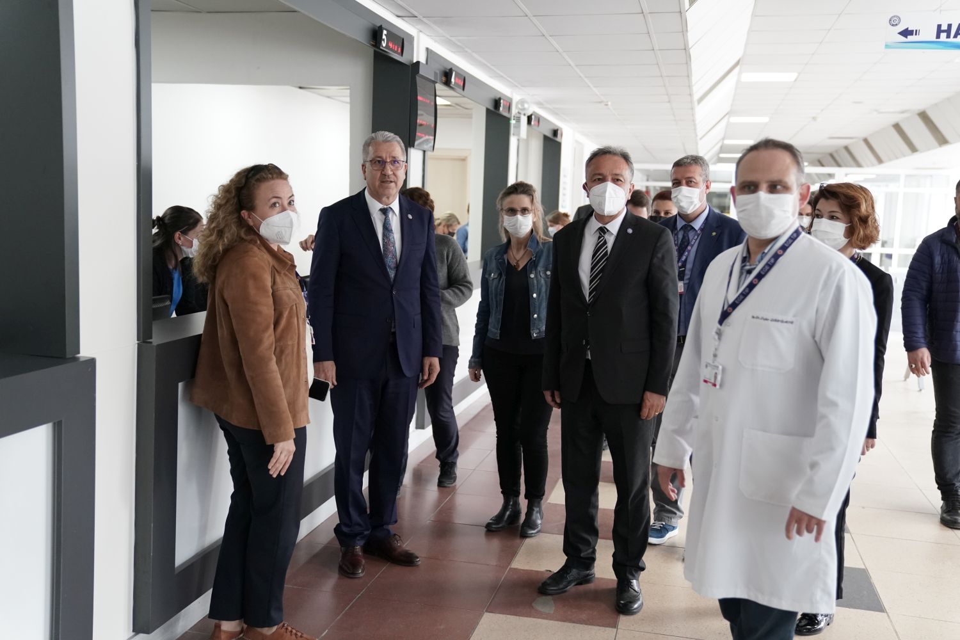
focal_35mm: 37
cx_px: 480
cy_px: 320
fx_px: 987
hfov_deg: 51.9
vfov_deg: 35.9
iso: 4000
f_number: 2.8
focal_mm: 37
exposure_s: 1/500
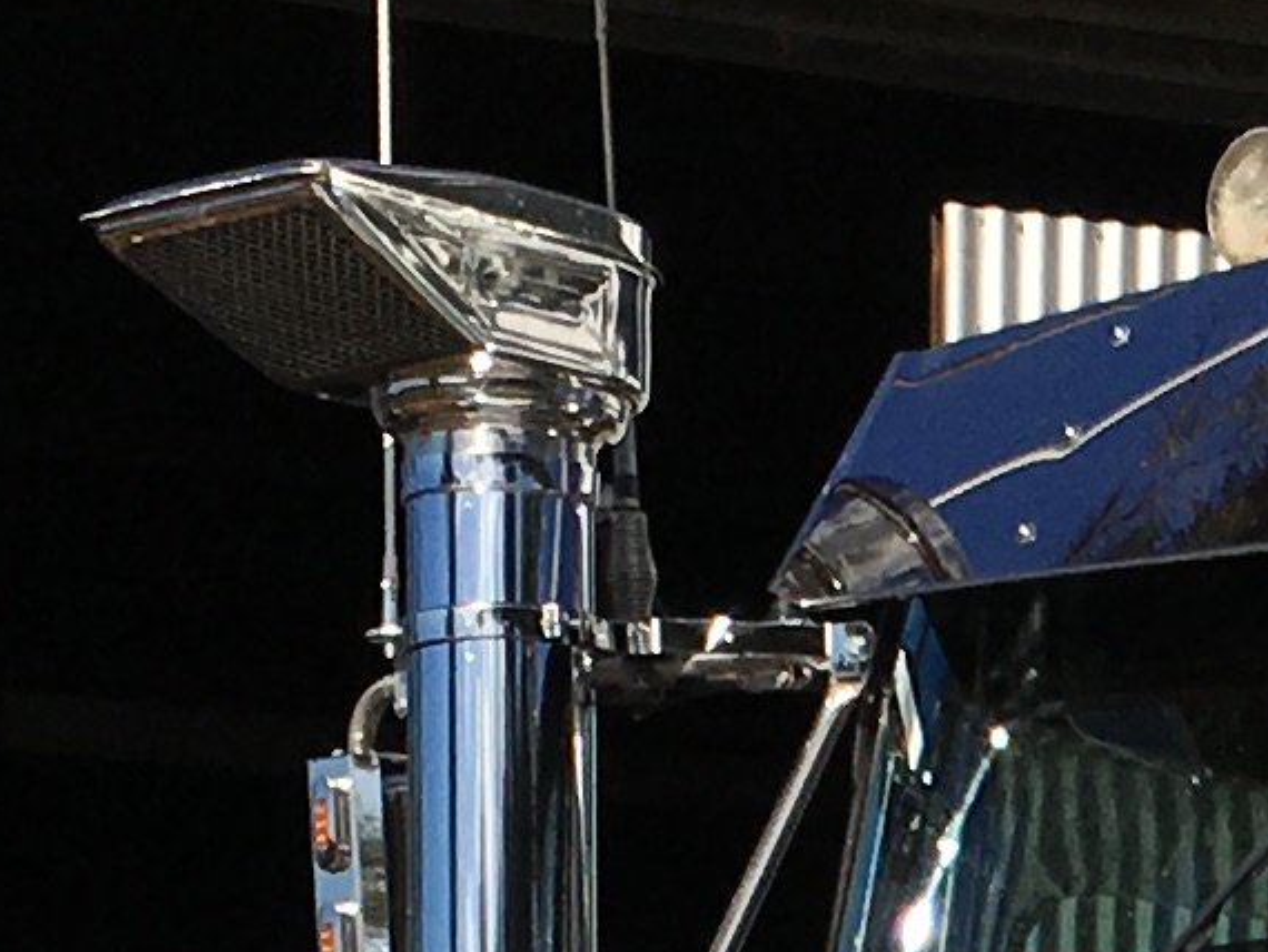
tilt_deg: +0.2
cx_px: 2158
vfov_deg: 7.0
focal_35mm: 205
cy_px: 1955
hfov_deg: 9.3
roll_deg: -0.8
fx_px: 7512
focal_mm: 4.15
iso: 25
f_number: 2.2
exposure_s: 1/3497
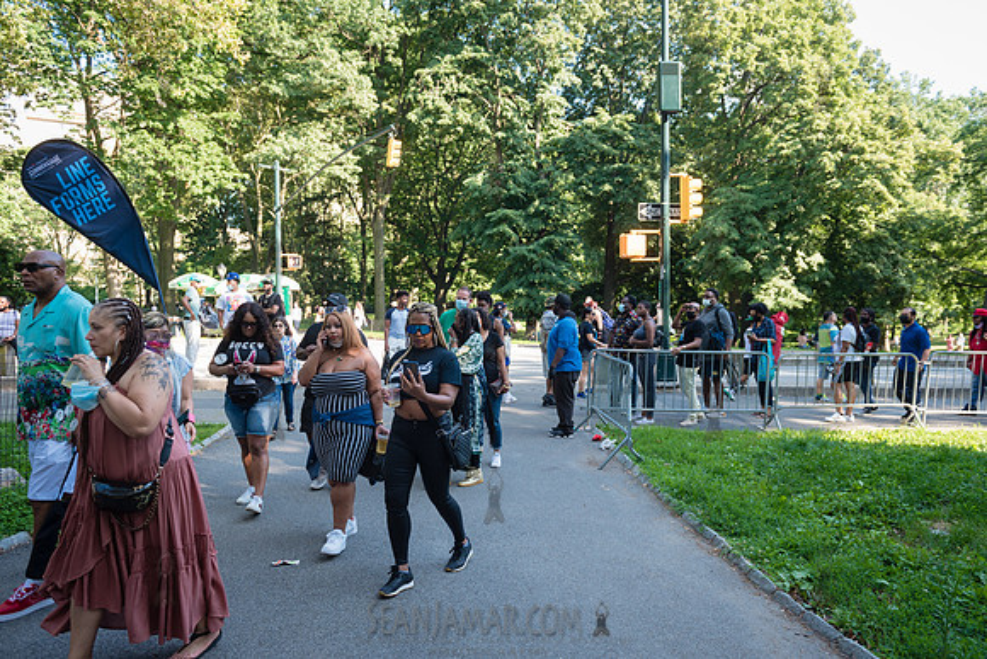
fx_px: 658
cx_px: 494
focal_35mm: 24
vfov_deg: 53.2
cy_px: 330
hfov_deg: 73.7
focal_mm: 24
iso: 200
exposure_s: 1/200
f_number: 4
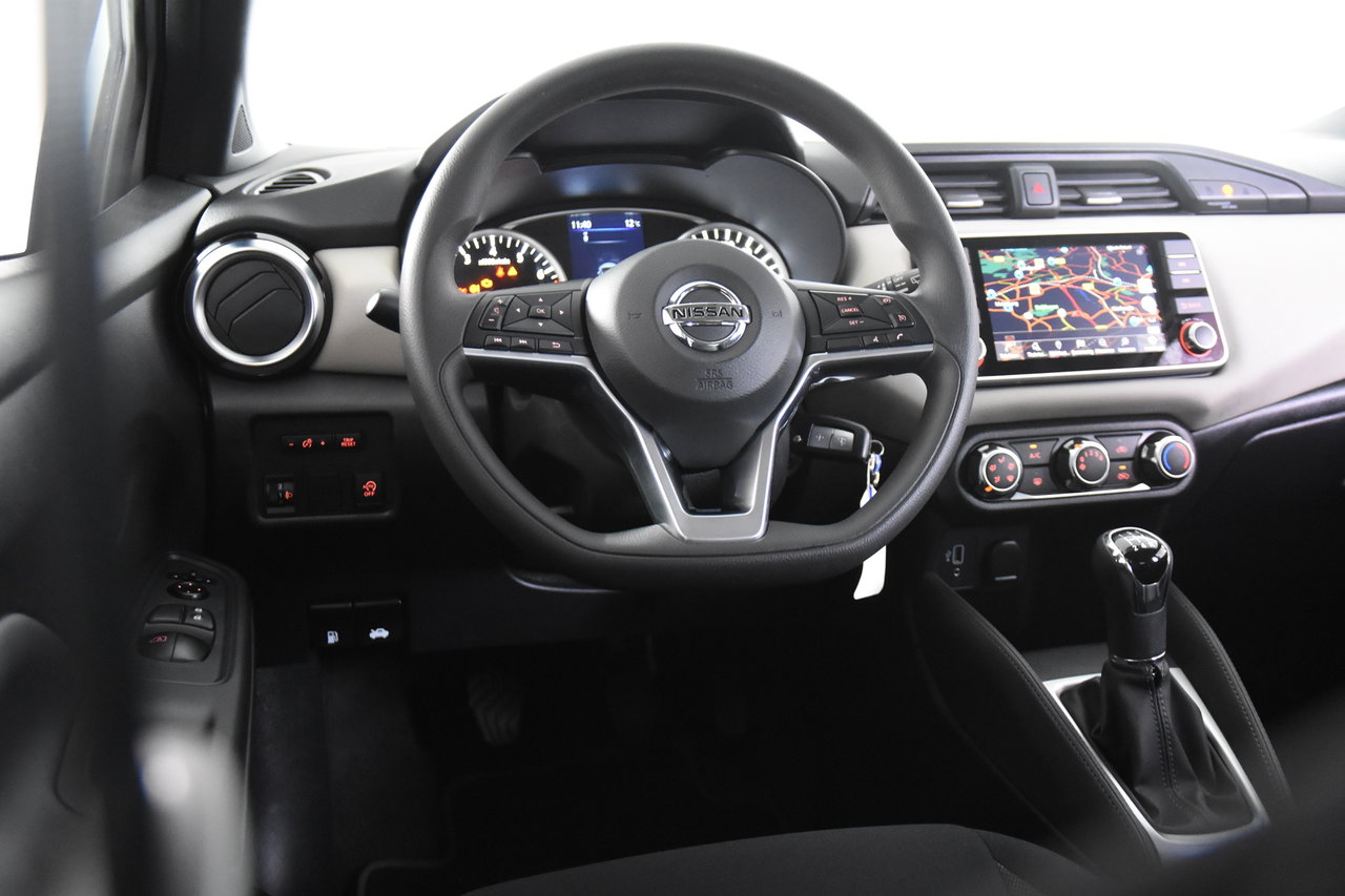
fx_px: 1345
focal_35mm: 36
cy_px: 448
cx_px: 672
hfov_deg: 53.1
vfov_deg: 36.9
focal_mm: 24
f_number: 3
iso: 4000
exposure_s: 1/40
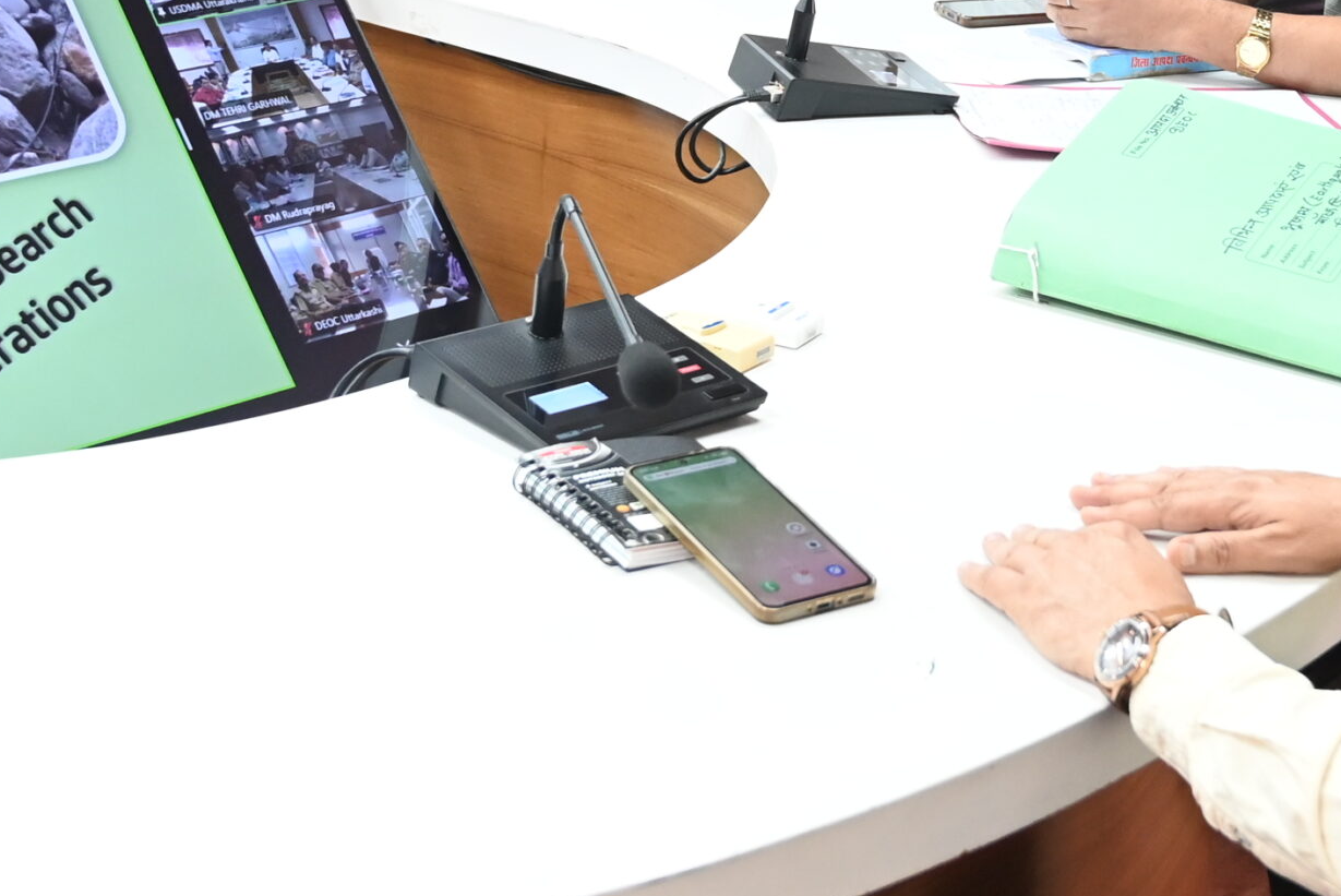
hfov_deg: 26.8
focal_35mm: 75
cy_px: 117
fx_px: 2795
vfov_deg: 18.0
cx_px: 874
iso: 1800
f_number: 4
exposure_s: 1/125
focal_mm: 24
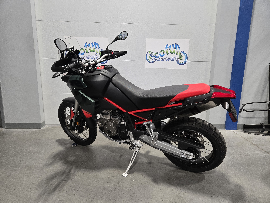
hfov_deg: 73.9
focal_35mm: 23
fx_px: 179
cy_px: 102
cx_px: 135
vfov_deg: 58.9
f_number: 1.8
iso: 250
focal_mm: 5.4
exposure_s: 1/120
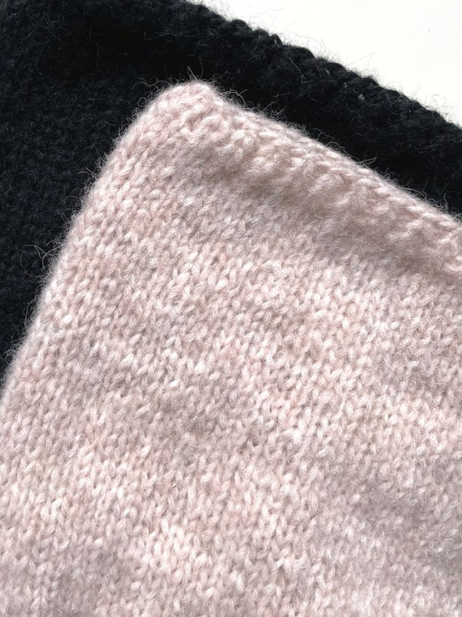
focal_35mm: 36
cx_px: 157
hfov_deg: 39.2
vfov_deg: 50.6
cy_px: 218
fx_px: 641
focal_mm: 4.2
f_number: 1.6
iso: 80
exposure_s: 1/121
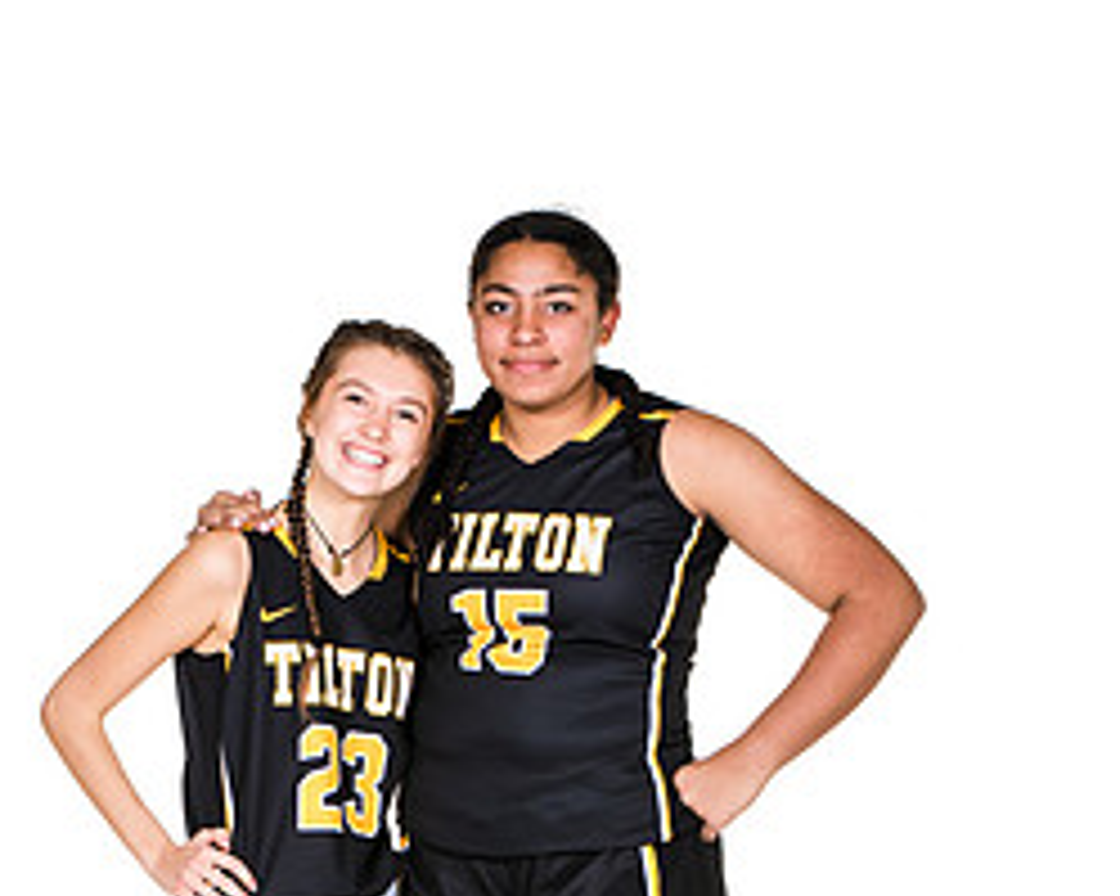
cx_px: 486
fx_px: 7588
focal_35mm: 229
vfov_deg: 6.7
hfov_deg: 8.4
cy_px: 837
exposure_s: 1/160
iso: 200
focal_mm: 90
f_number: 6.3
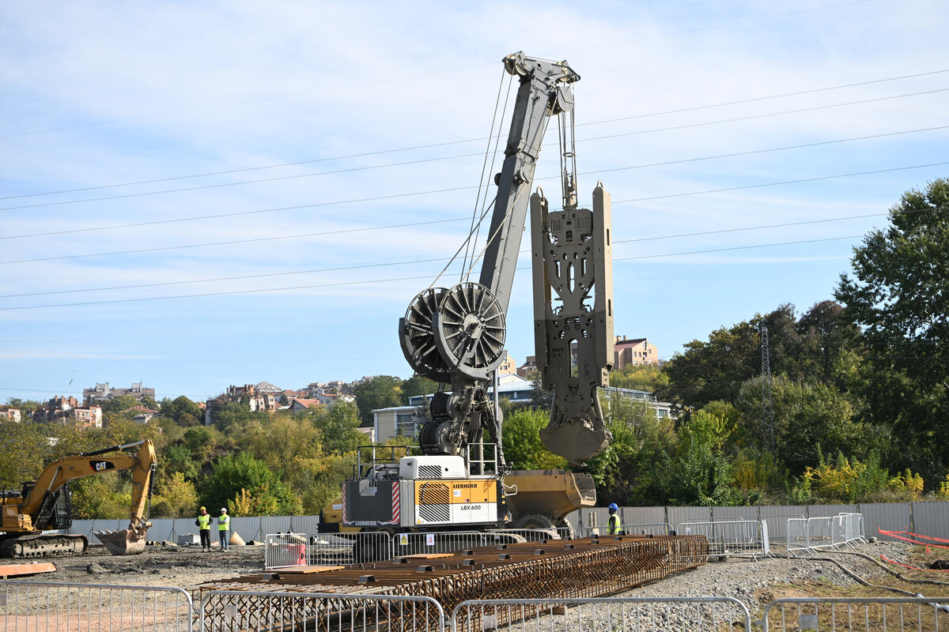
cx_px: 474
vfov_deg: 24.2
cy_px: 316
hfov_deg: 35.6
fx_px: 1476
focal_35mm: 56
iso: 250
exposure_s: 1/1250
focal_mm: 56
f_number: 5
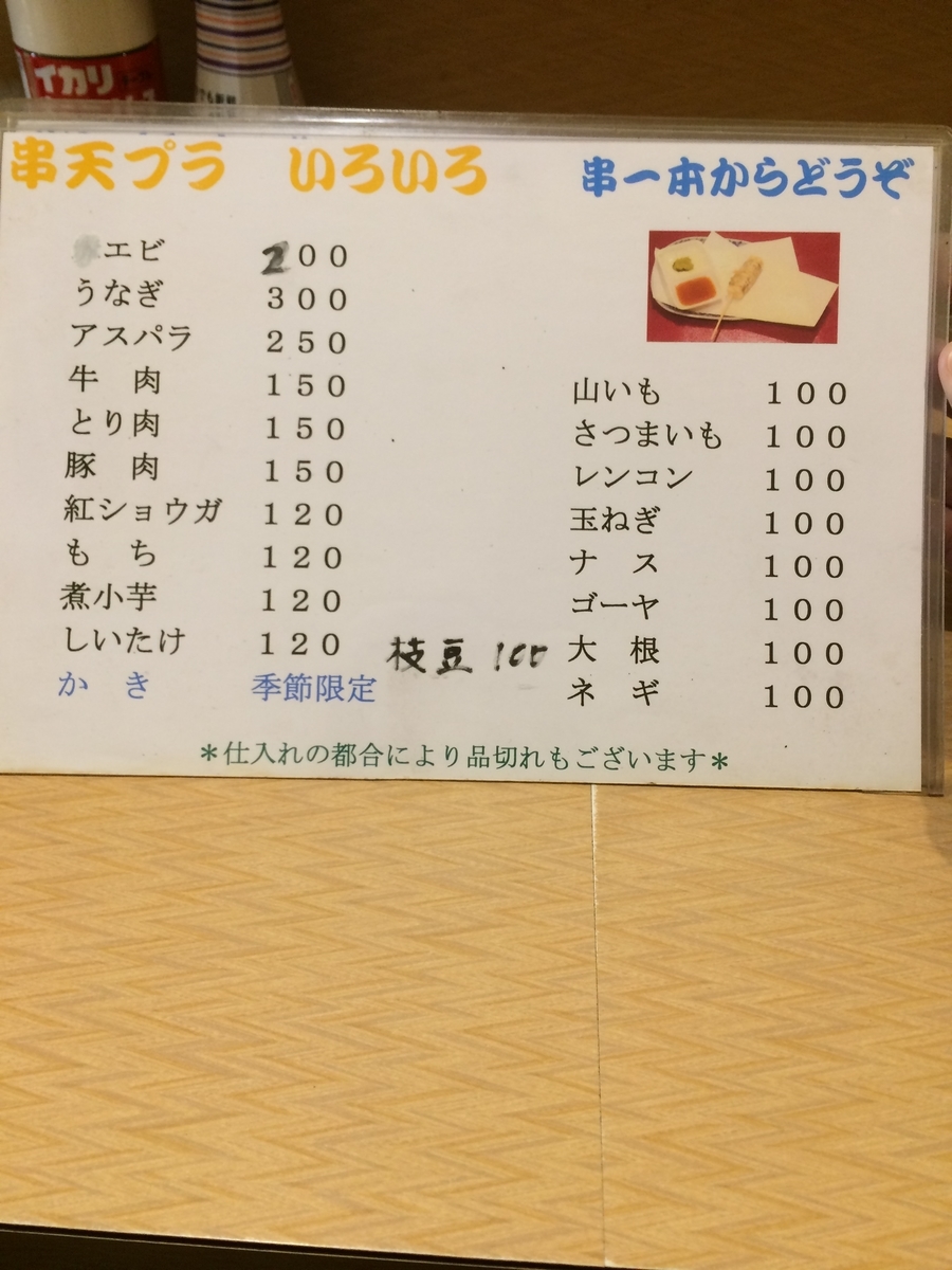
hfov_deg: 48.2
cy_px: 635
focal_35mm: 29
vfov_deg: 61.7
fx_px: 1063
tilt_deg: -45.7
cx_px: 476
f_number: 2.2
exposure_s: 1/30
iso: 80
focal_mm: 4.15
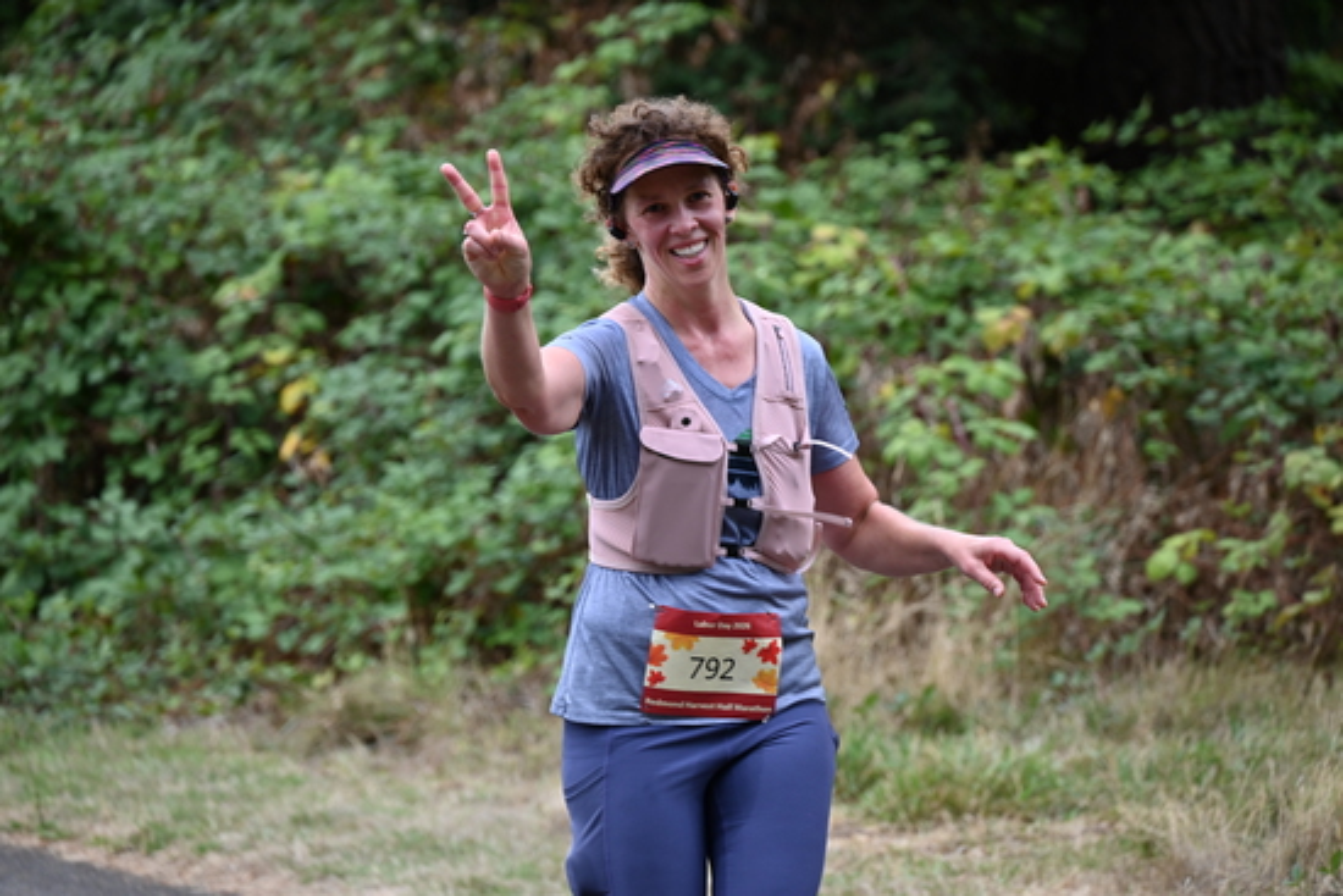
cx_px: 672
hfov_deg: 10.3
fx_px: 7463
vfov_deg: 6.9
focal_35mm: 200
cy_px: 448
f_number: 6.3
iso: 400
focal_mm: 200
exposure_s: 1/320
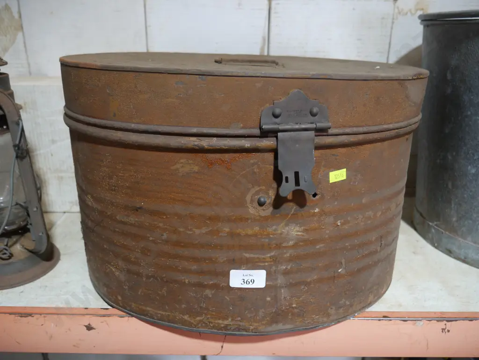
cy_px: 180
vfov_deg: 49.8
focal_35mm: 28
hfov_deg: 63.4
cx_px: 240
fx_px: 388
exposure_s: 1/60
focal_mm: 14
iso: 400
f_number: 3.5
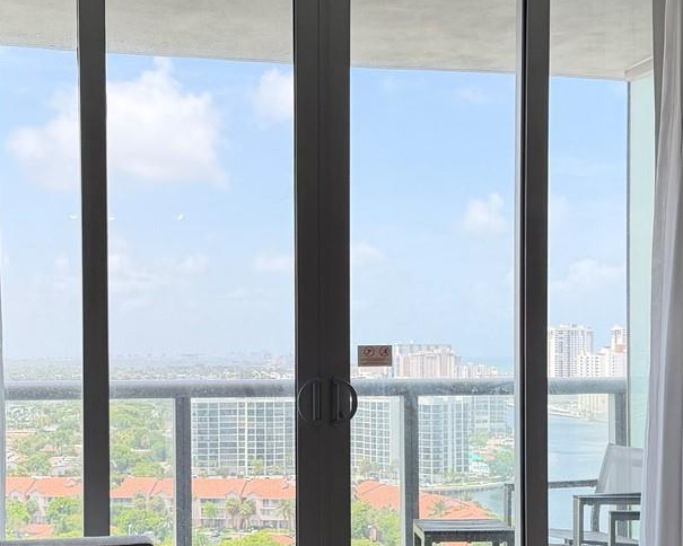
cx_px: 298
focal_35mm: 62
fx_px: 1253
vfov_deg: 24.5
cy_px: 366
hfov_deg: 30.5
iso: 100
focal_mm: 6.76
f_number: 1.78
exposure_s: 1/920
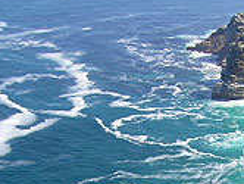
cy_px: 203
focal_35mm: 95
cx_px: 225
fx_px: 671
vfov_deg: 15.2
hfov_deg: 20.2
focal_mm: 5.8
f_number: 5.6
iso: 64
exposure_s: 1/250
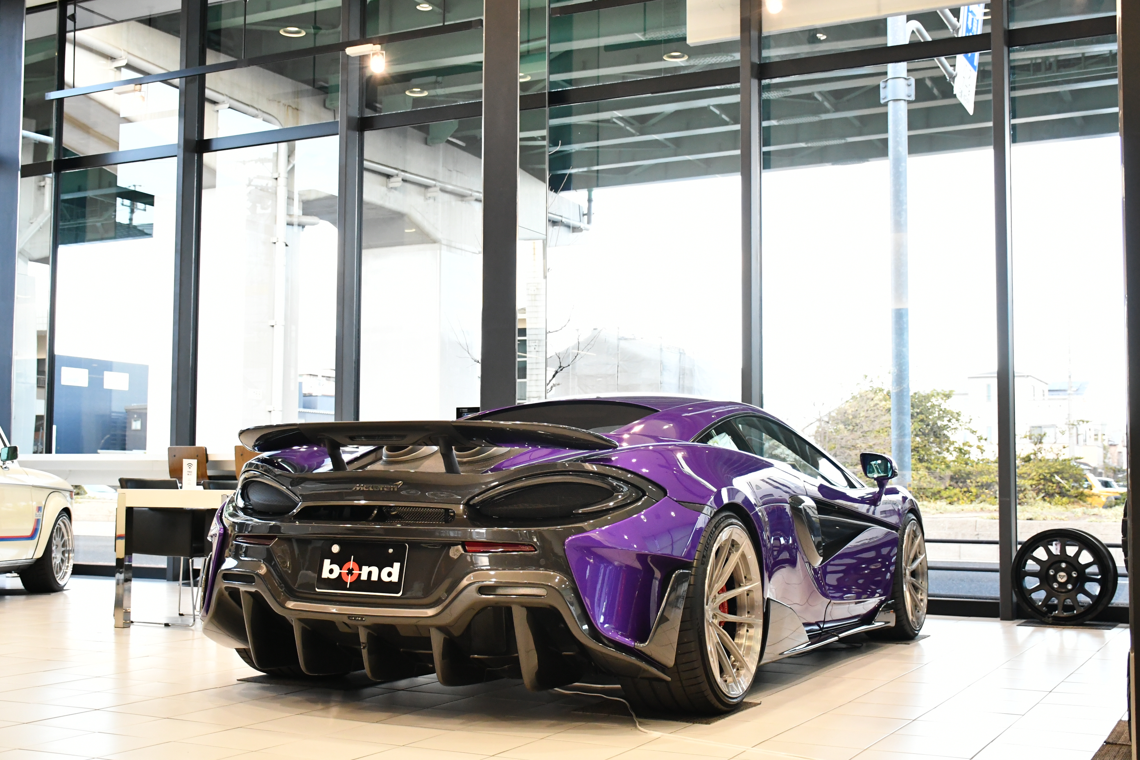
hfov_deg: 43.6
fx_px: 1425
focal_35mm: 45
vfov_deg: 29.9
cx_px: 570
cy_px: 380
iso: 2500
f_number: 4.5
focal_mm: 30
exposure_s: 1/400
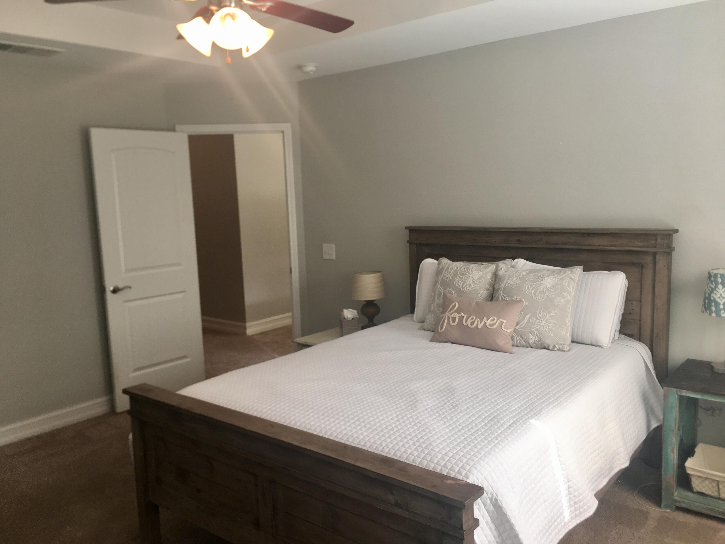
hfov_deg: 61.7
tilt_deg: -8.0
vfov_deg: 48.2
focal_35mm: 29
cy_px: 272
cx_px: 362
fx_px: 607
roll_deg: +1.7
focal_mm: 4.15
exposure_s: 1/30
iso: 25
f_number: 2.2
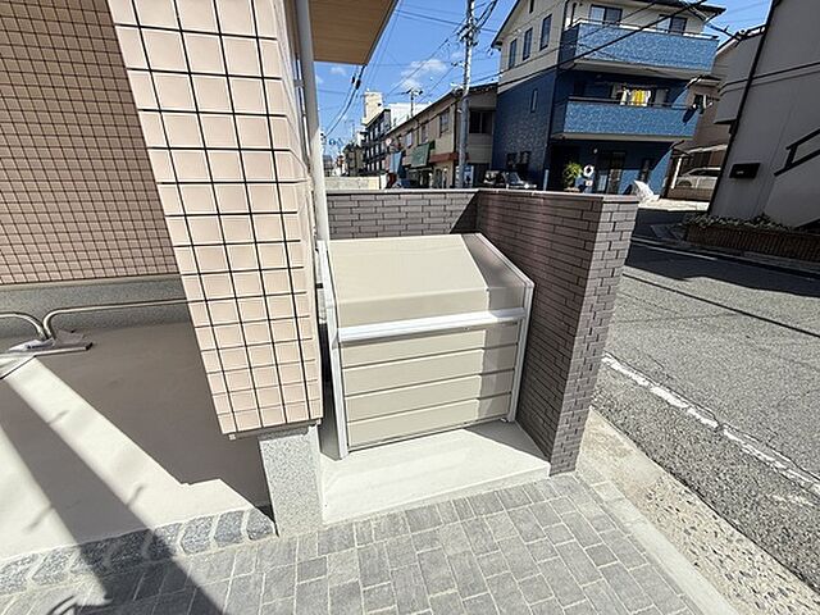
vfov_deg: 85.7
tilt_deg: -20.0
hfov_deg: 102.1
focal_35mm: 14
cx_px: 410
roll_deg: +0.4
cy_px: 308
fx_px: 332
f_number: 2.2
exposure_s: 1/1613
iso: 80
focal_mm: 2.22
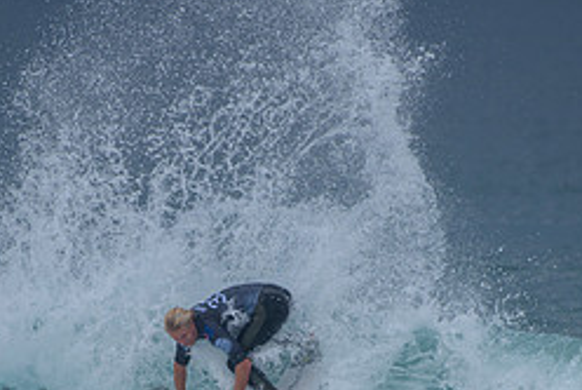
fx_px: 18921
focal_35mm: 1169
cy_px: 403
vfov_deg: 1.2
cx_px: 244
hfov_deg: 1.8
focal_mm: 500
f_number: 5.6
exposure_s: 1/2000
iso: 180
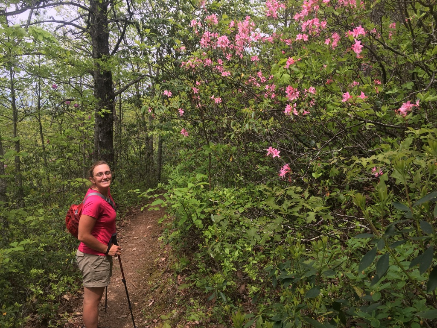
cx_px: 218
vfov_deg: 48.2
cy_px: 164
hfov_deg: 61.7
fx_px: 366
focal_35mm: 29
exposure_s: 1/506
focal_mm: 4.15
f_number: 2.2
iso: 25
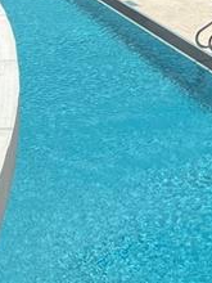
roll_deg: +0.1
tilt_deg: -1.8
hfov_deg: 9.7
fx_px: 1160
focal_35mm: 142
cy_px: -192
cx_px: 429
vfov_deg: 12.9
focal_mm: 5.7
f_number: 1.5
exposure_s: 1/7463
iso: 50
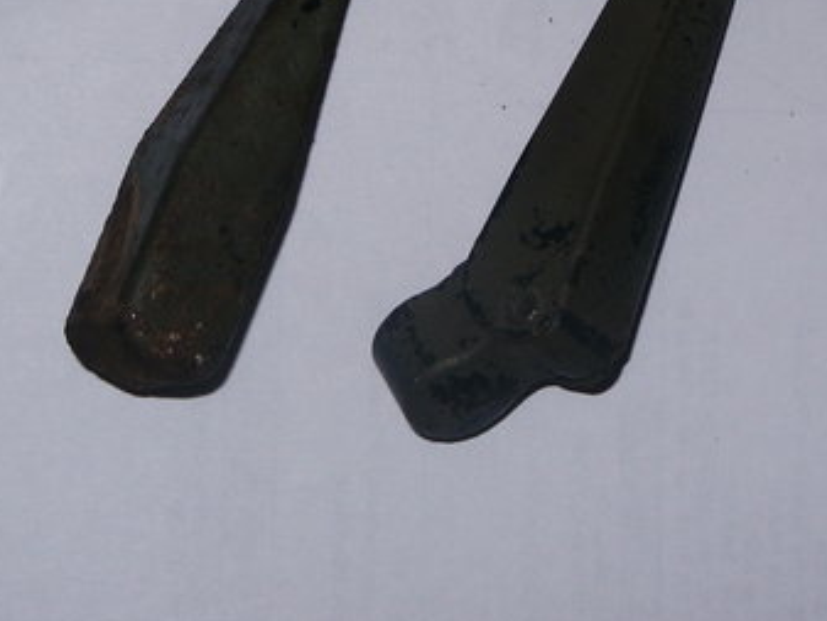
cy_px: 60
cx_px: 645
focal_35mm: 162
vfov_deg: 9.1
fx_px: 3872
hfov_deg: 12.1
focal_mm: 15.51
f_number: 8
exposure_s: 1/60
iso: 64
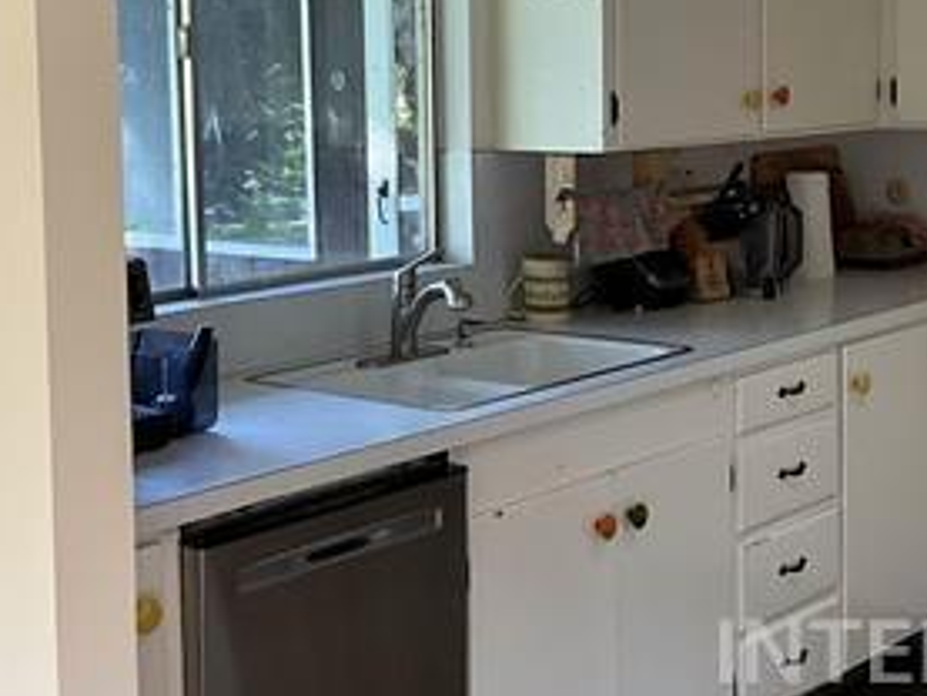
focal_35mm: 67
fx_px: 1795
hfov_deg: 28.9
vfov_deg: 21.8
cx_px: 418
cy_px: 197
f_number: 1.8
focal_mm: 3
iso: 100
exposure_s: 1/60
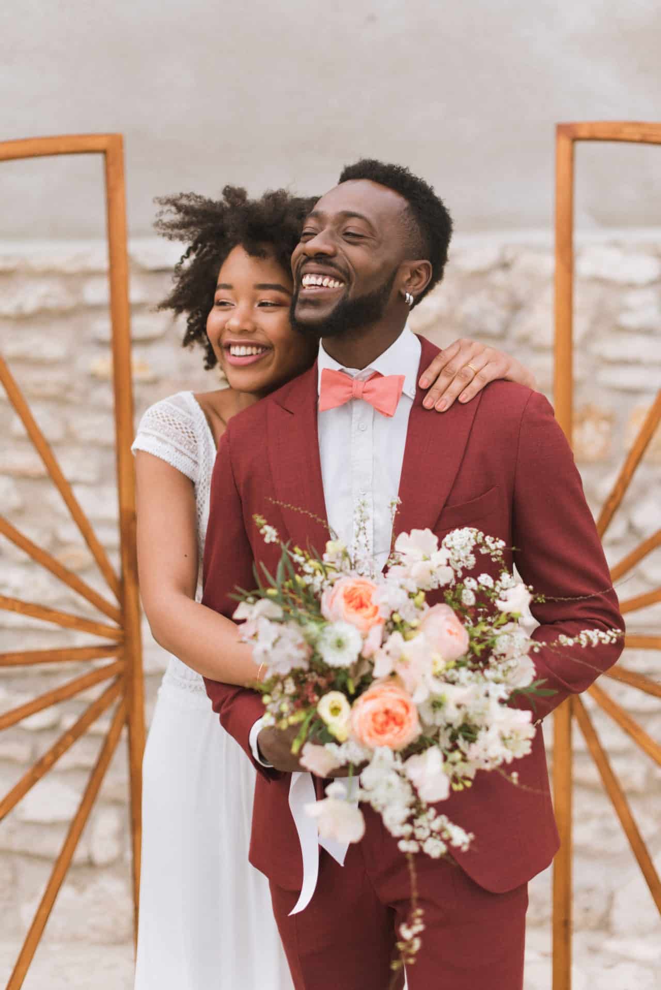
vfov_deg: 39.6
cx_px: 330
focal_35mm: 50
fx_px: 1375
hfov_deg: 27.0
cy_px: 495
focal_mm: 50
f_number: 2
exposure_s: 1/2000
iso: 200
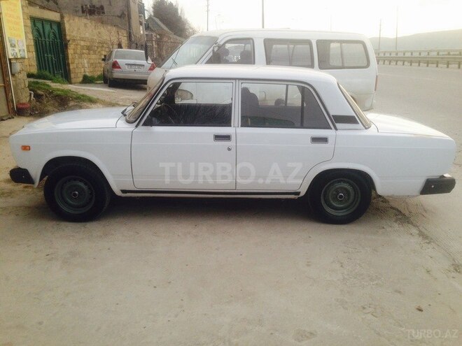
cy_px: 173
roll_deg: -0.2
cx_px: 231
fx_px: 440
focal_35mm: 33
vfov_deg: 42.9
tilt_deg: -14.2
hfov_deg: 55.4
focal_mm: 4.12
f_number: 2.4
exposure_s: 1/40
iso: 50
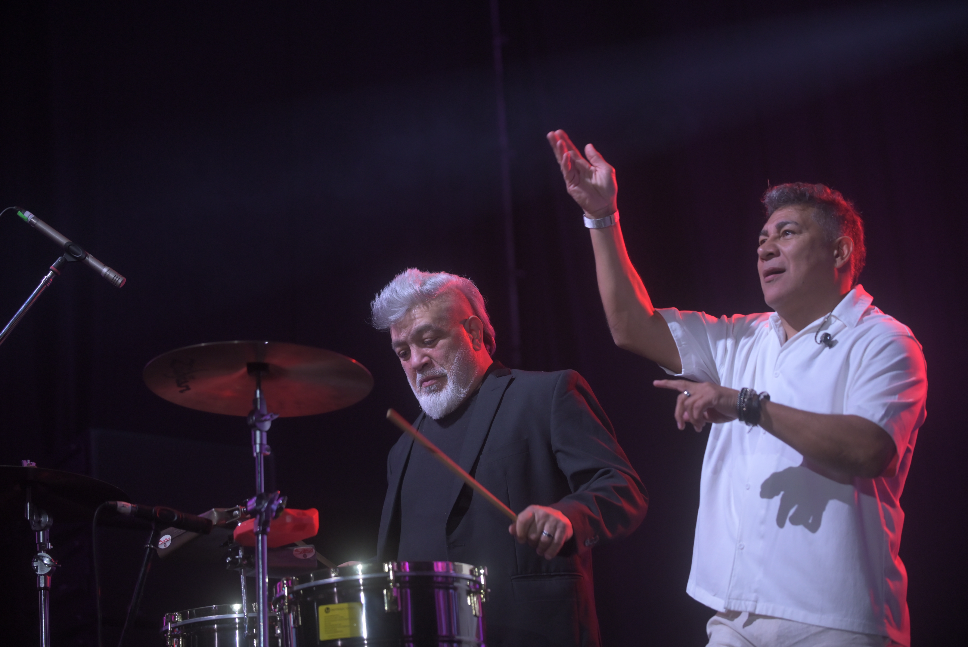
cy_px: 324
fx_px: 2744
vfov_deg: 13.4
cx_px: 484
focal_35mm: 102
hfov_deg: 20.0
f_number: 2.8
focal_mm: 102
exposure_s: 1/800
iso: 1600
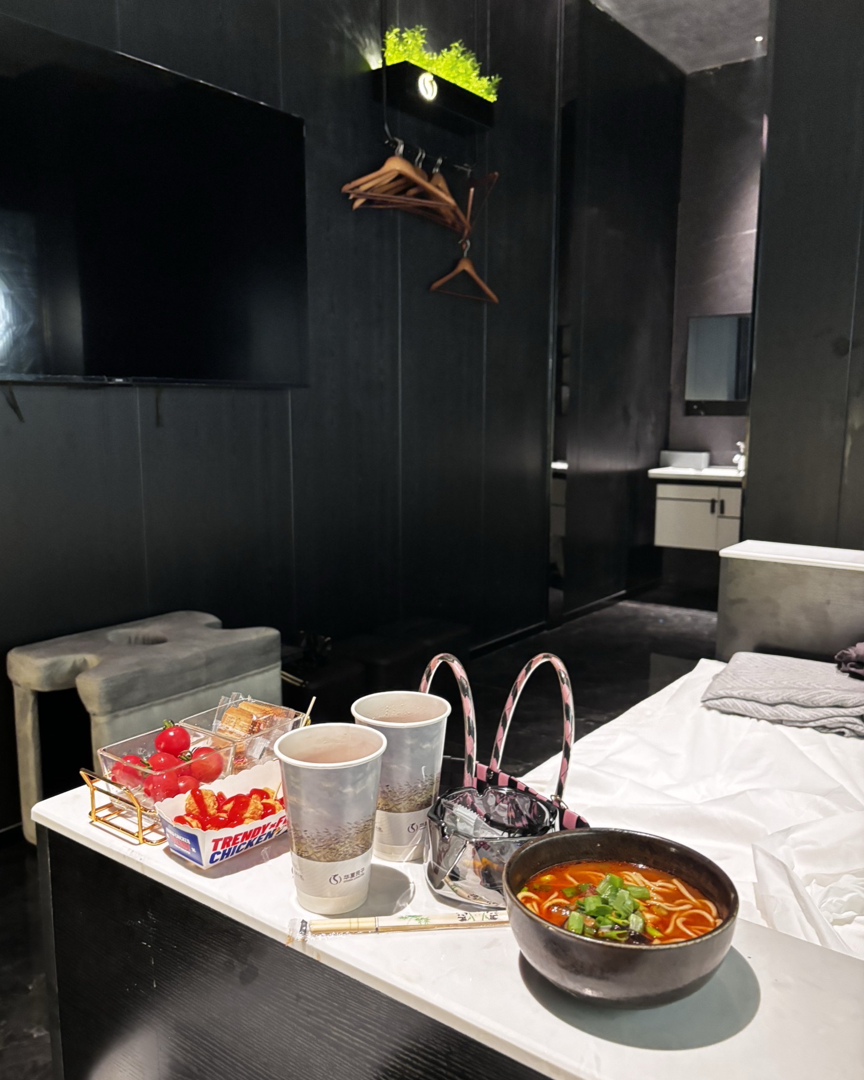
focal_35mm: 28
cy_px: 552
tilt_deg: -9.3
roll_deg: +0.3
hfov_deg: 51.5
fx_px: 895
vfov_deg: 62.2
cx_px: 419
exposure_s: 1/25
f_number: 1.6
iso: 800
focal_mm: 5.96
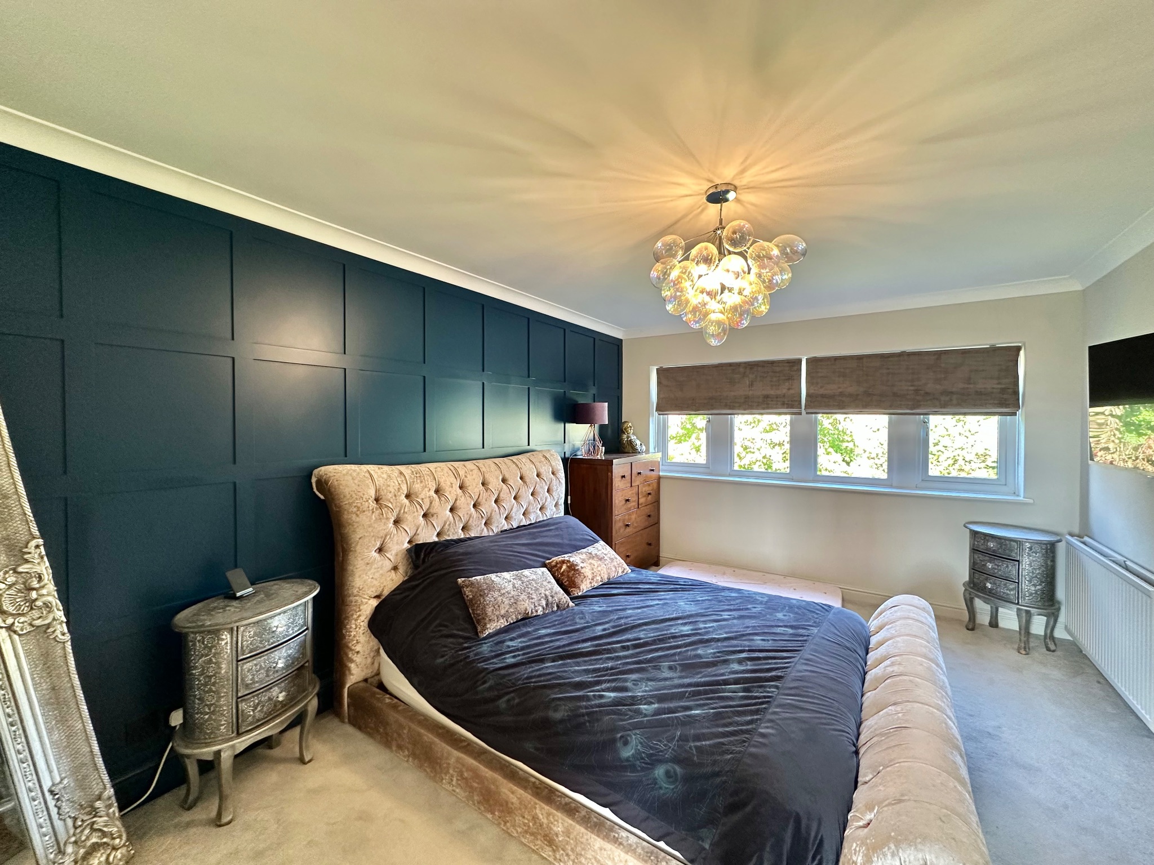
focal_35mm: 14
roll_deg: +0.2
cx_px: 577
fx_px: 467
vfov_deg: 85.7
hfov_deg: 102.1
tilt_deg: -1.5
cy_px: 432
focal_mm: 2.22
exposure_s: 1/50
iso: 200
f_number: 2.2
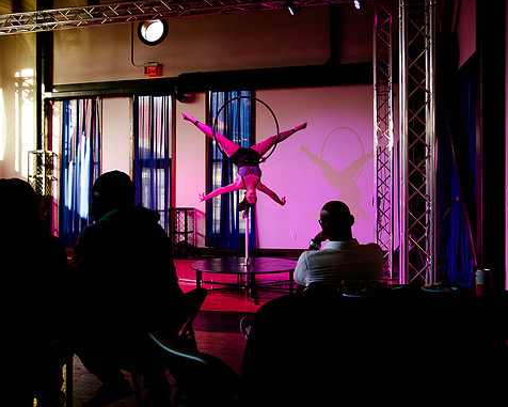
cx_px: 223
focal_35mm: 32
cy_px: 204
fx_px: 481
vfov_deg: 45.8
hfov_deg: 55.5
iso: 2000
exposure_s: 1/320
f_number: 4
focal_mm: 28
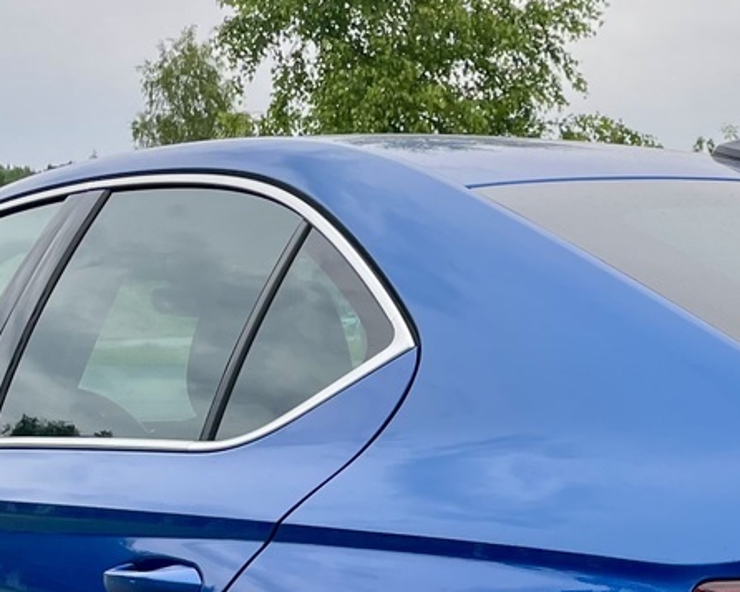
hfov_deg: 20.4
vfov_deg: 16.6
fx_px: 1993
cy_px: 569
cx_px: 728
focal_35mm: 91
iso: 32
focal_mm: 4.2
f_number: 1.6
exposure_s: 1/339
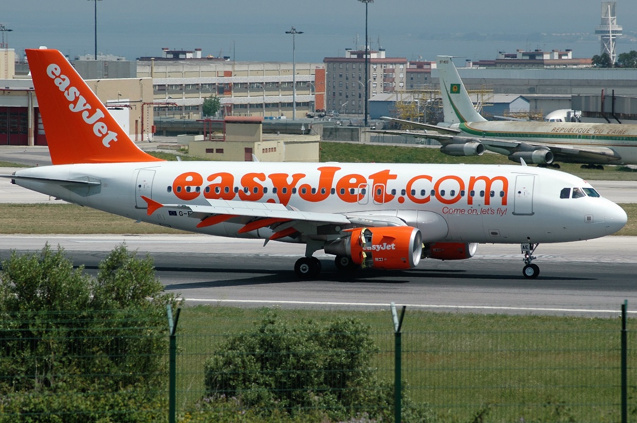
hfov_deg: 8.3
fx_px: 4374
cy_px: 212
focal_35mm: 248
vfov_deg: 5.5
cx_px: 318
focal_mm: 165
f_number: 8
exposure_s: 1/1000
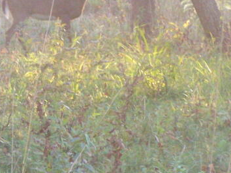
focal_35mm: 460
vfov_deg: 3.2
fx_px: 3068
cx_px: -72
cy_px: 11
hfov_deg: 4.3
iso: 400
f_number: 3.2
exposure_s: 1/250
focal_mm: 26.4
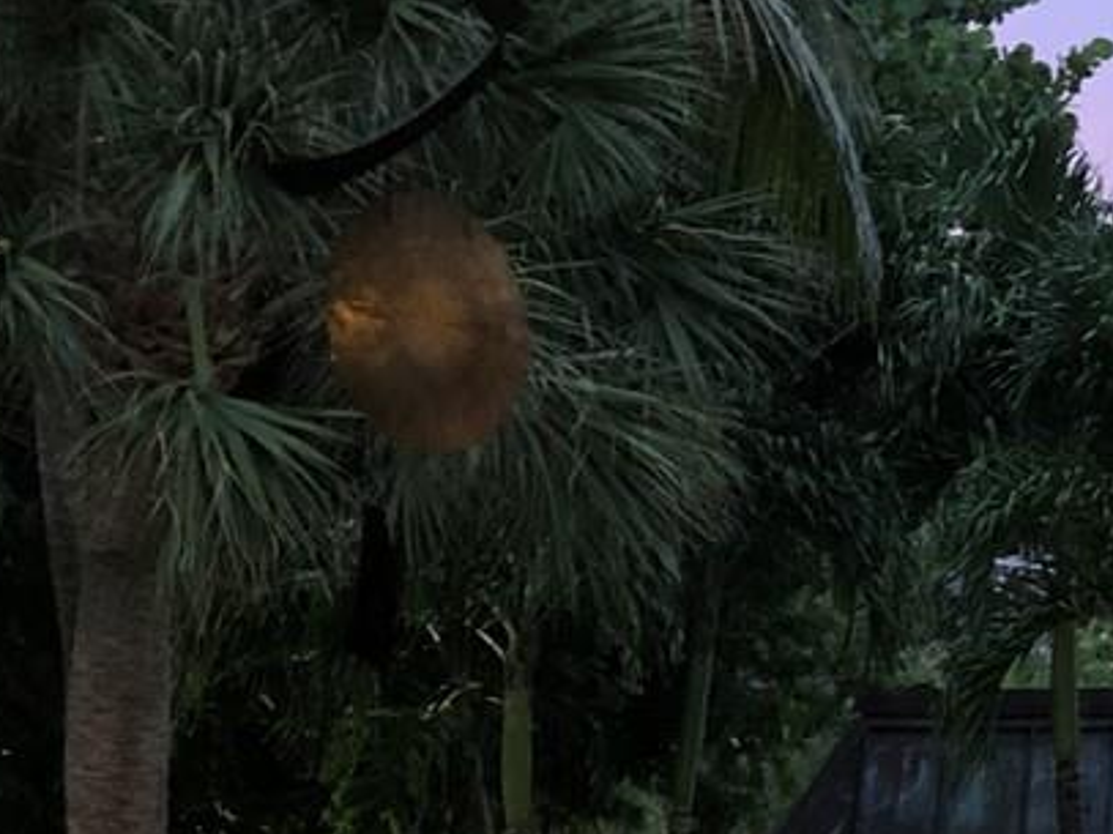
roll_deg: +0.1
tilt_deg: -3.6
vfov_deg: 13.1
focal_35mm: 110
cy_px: 1001
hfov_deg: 17.7
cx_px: 878
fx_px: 3536
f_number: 1.8
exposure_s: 1/4
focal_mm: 4
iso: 100
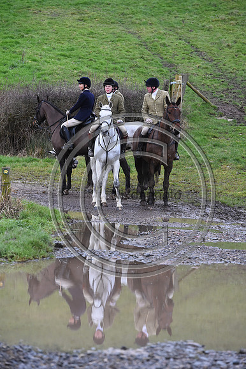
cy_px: 184
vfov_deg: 12.1
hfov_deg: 8.1
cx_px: 123
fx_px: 1744
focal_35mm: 170
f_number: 5.6
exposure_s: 1/1250
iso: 3600
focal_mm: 170
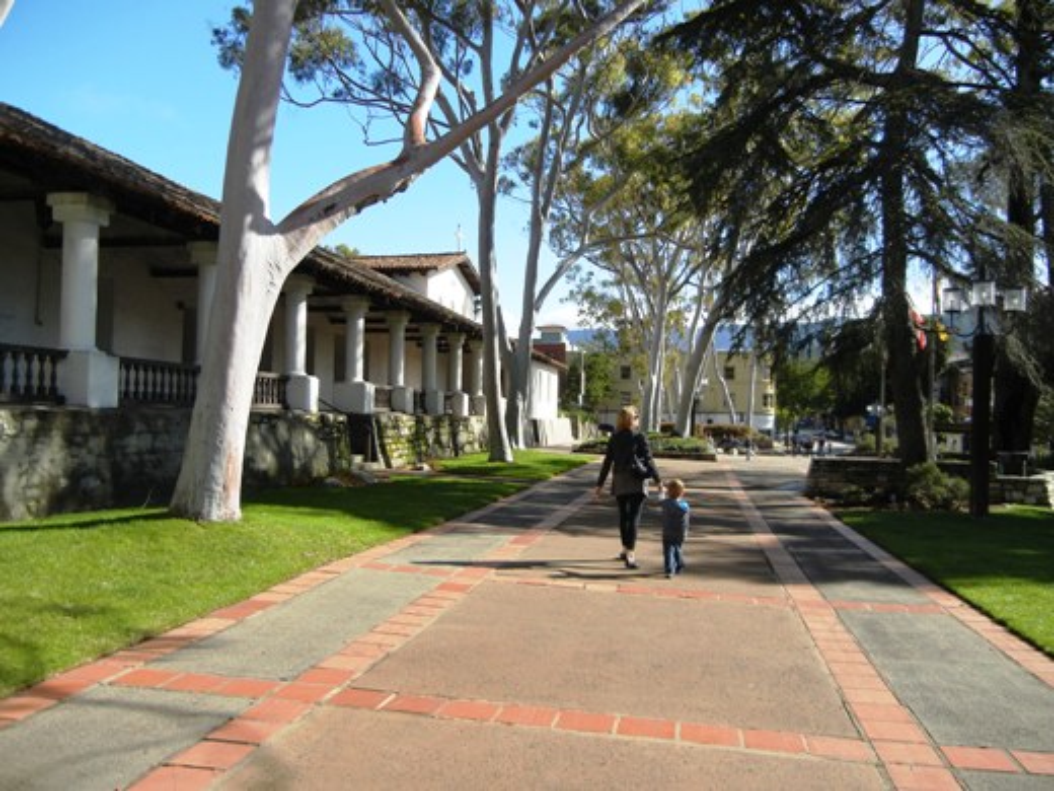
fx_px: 913
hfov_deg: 60.0
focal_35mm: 30
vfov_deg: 46.8
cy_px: 396
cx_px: 527
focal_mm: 5.4
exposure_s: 1/258
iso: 160
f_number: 7
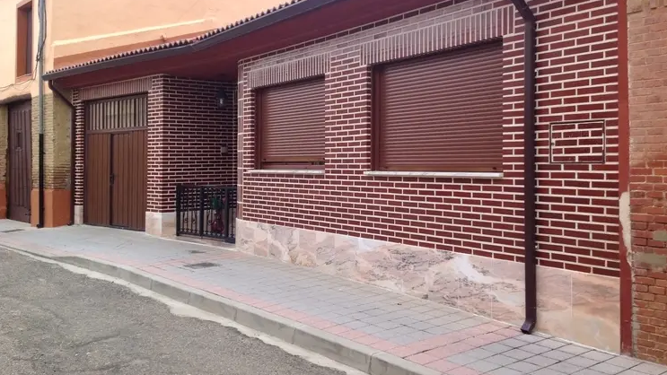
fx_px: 725
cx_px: 357
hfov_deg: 49.4
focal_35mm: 41
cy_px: 150
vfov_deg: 28.9
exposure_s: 1/617
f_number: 2.4
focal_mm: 4.28
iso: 50
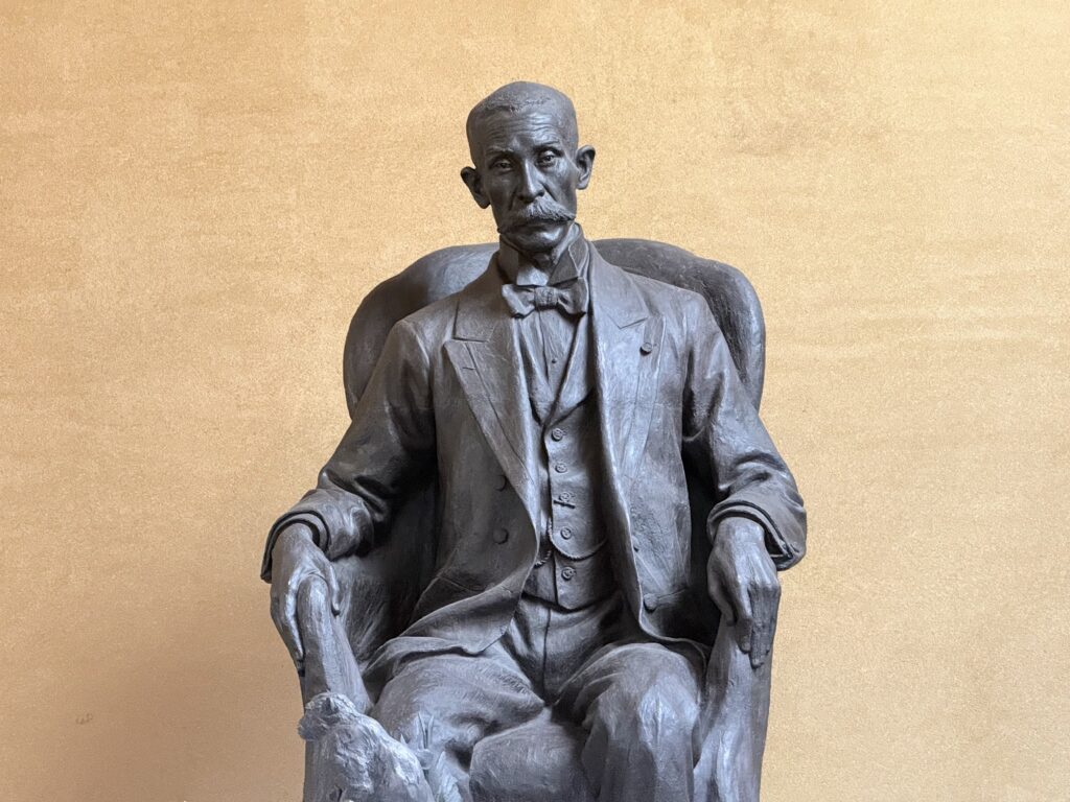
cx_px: 535
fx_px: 3709
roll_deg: -0.3
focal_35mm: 120
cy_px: 401
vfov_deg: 12.3
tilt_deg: +5.6
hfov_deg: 16.4
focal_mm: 15.66
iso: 800
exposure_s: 1/40
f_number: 2.8
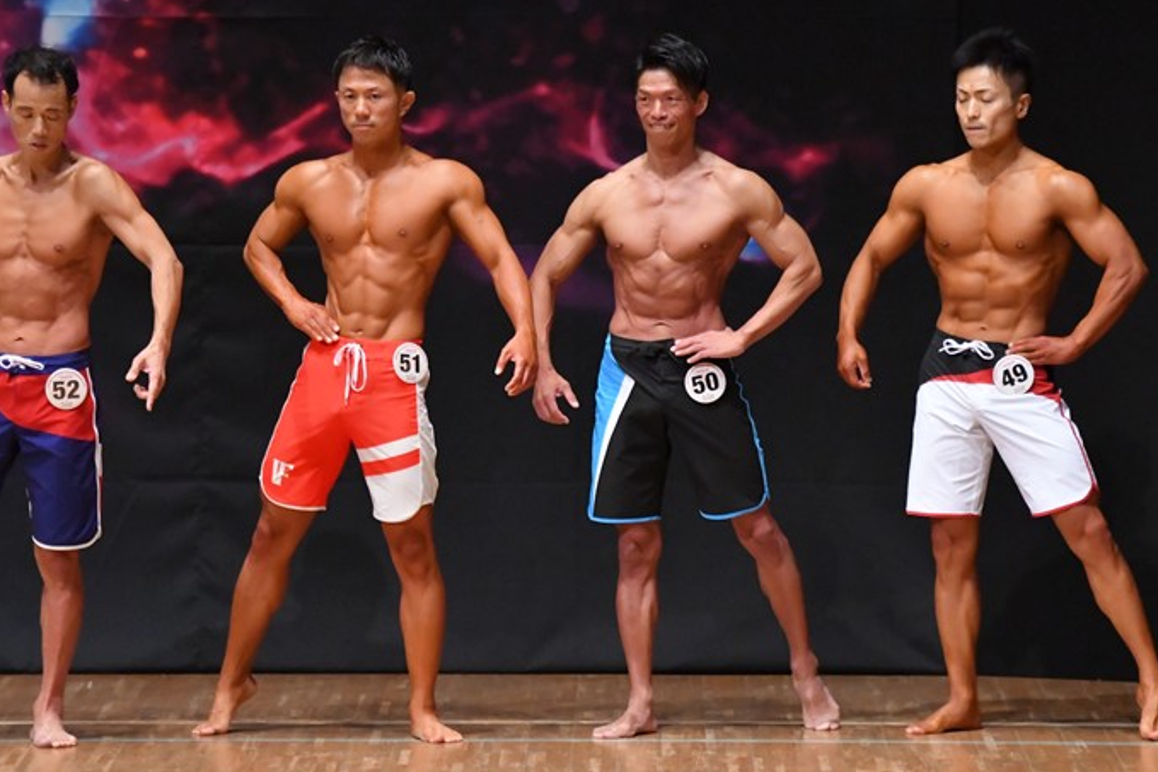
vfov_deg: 4.2
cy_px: 387
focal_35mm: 325
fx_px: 10456
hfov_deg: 6.3
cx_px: 548
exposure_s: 1/400
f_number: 5.6
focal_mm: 190
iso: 8000
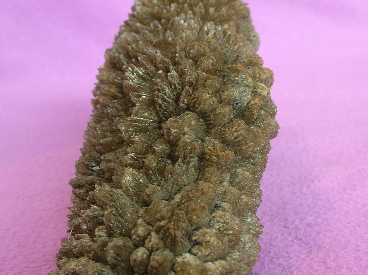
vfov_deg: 30.2
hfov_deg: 39.7
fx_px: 510
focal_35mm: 48
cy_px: 152
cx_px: 190
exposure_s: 1/3.9
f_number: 2.7
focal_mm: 6
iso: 51
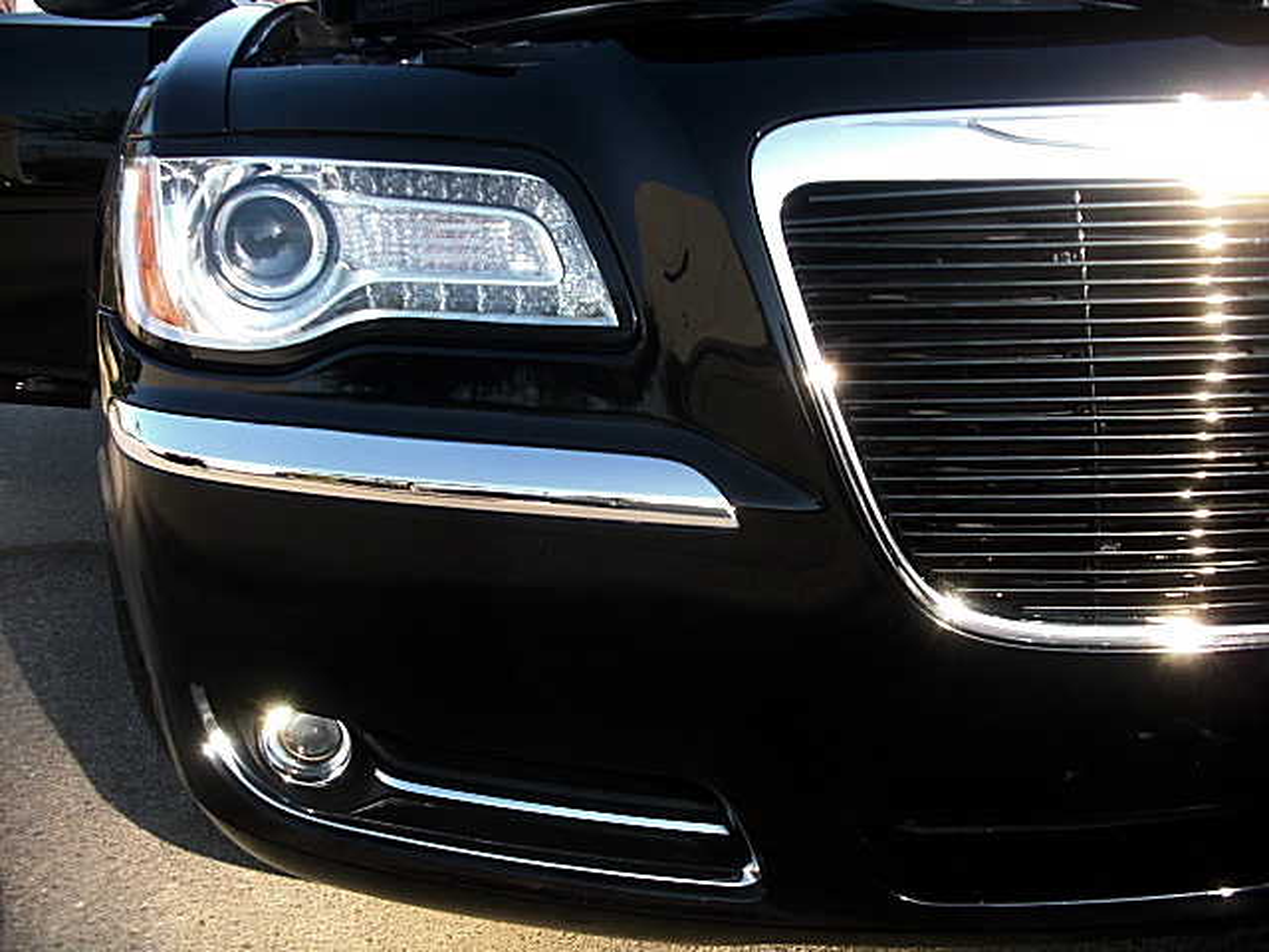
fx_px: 1320
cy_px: 476
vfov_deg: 39.7
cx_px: 634
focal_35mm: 36
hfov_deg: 51.4
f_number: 2.8
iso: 50
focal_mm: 6.3
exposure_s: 1/125
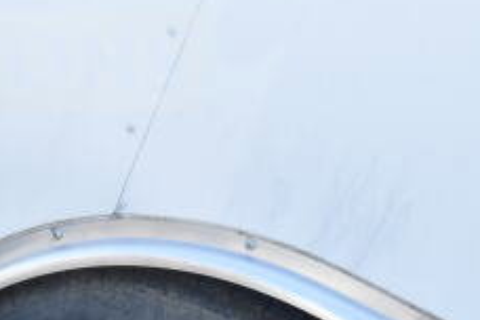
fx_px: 1444
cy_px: -56
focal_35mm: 108
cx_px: -34
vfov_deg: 12.4
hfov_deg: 18.2
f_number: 11
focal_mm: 27
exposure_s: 1/500
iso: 1600
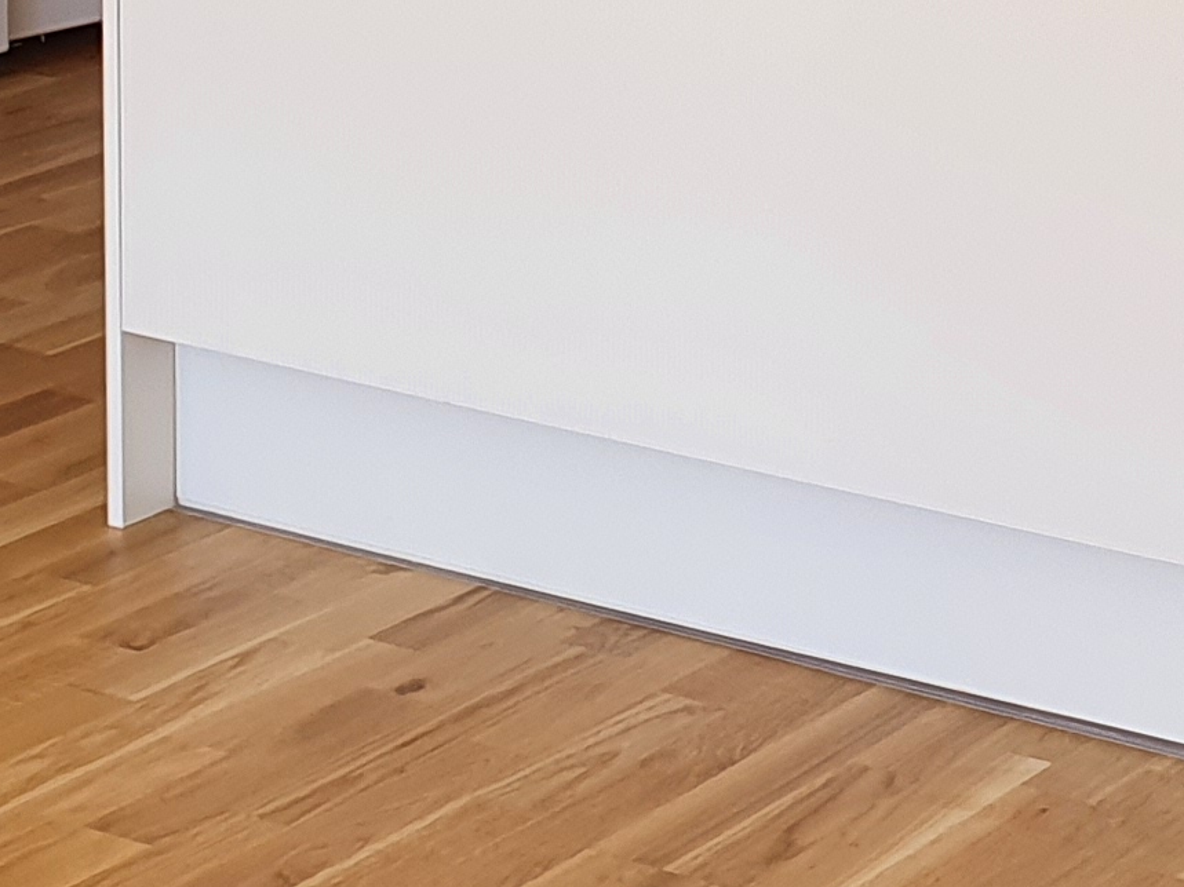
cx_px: 1720
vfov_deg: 10.9
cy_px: -963
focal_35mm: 122
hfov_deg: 15.1
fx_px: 4172
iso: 50
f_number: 2.4
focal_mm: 4.32
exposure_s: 1/141
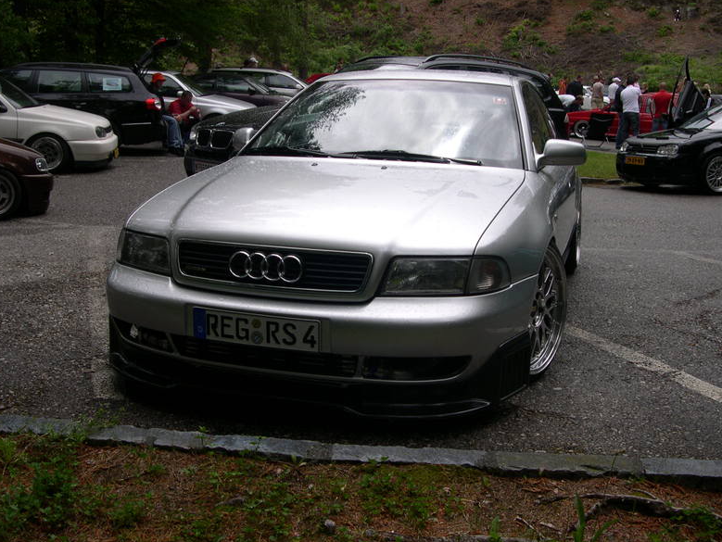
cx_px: 359
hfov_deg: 47.8
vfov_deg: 36.8
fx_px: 814
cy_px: 273
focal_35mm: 39
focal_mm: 8
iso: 100
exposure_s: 1/147
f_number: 7.6
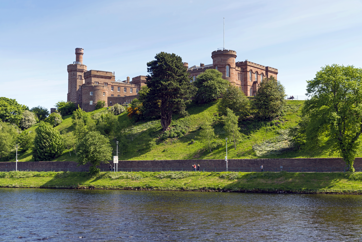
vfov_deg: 27.0
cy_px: 121
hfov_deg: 39.6
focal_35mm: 50
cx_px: 181
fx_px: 503
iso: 100
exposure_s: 1/80
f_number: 10
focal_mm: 50
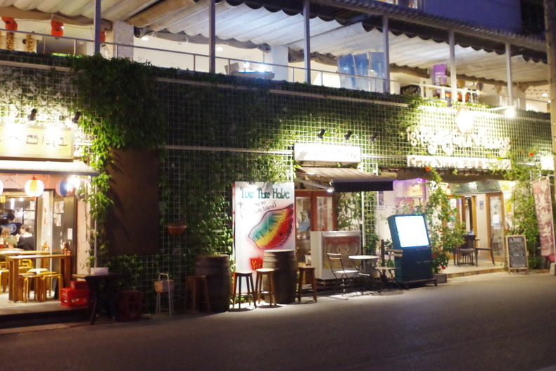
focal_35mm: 41
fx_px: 633
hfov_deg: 47.3
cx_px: 309
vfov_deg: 32.4
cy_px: 124
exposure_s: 1/50
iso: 3200
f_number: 4
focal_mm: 18
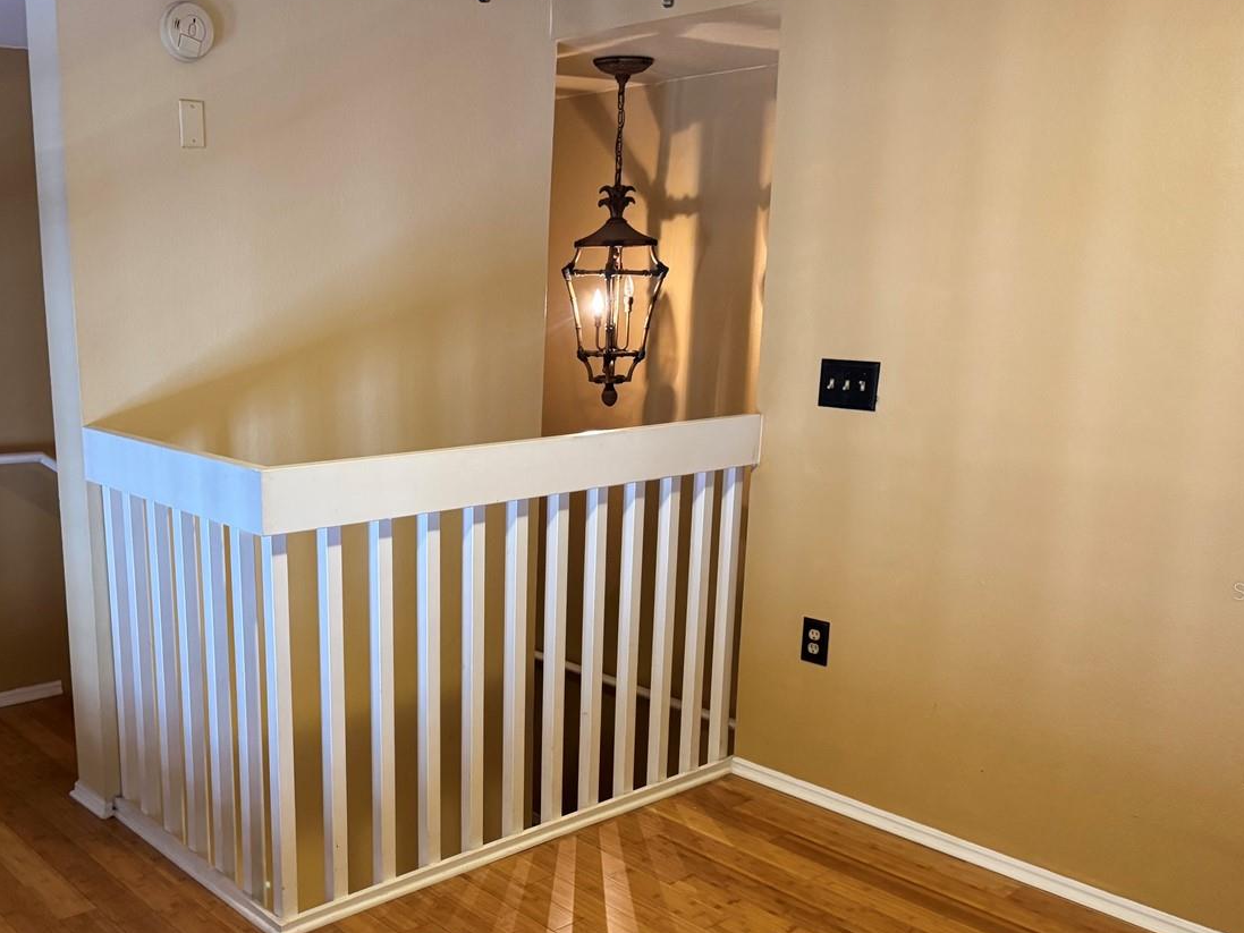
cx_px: 433
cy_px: 591
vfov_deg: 40.4
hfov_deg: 51.8
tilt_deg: -14.2
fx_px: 1258
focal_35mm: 35
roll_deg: +0.1
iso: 500
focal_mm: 6.76
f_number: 1.78
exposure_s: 1/60
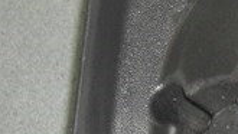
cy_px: 148
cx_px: 437
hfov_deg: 13.0
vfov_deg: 8.1
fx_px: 934
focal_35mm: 148
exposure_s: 1/45
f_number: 3.2
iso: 200
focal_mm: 6.3
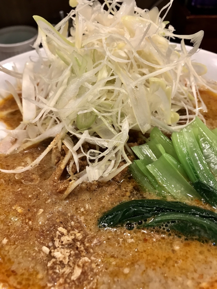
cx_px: 108
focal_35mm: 28
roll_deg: +3.1
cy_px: 144
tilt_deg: -43.2
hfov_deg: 49.7
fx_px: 234
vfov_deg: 63.4
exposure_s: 1/20
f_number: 1.8
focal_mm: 3.99
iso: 40
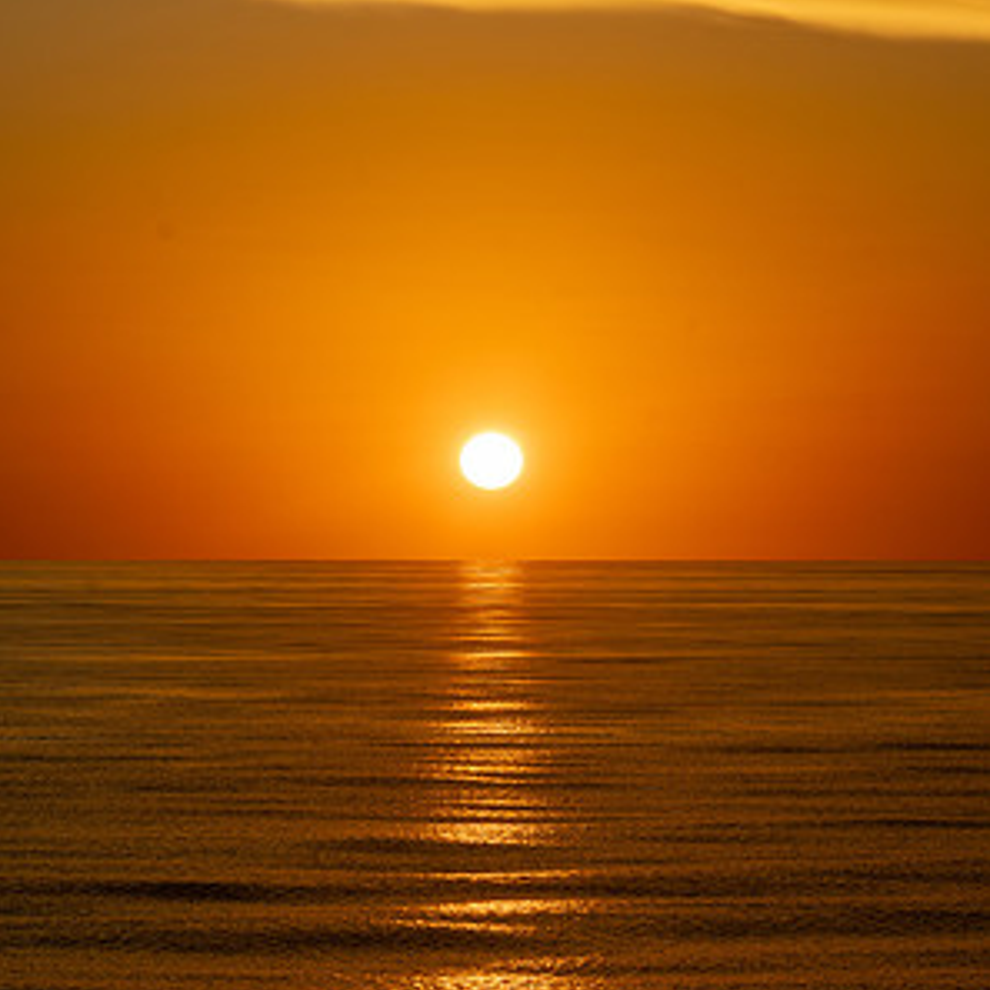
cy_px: 503
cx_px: 497
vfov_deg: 9.3
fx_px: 6115
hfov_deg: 9.3
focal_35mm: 189
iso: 100
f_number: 10
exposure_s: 1/400
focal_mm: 98
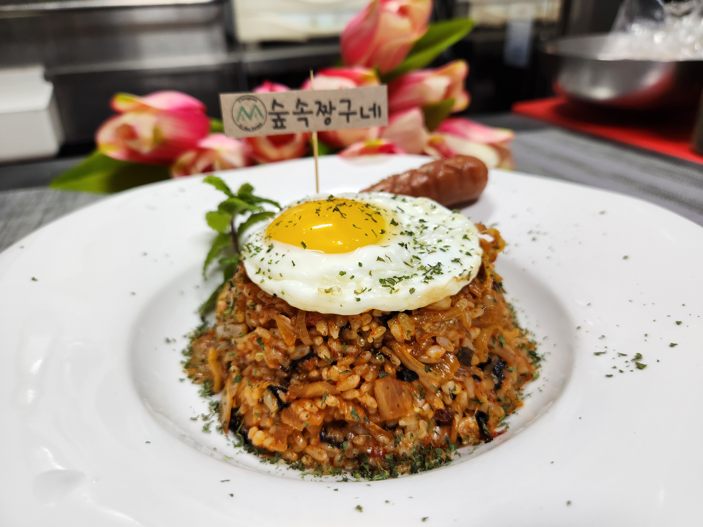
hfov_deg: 73.9
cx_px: 352
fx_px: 467
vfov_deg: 58.9
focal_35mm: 23
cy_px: 264
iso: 160
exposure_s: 1/120
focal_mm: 5.4
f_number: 1.8
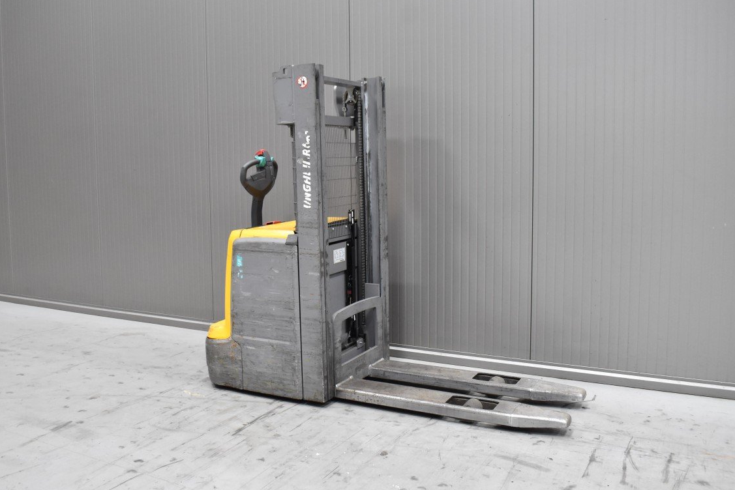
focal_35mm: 34
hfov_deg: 56.4
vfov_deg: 39.4
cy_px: 231
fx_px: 685
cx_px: 346
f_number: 5
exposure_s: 1/30
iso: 1600
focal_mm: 21
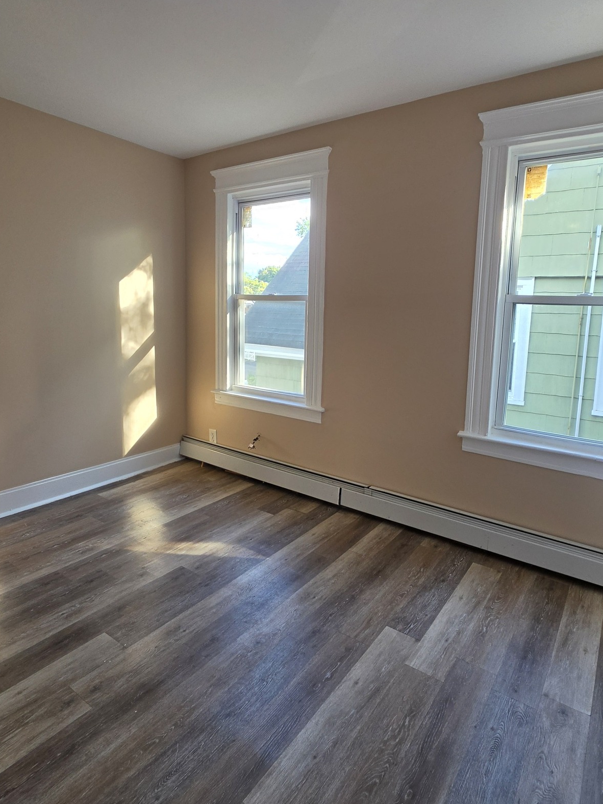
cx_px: 295
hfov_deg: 68.7
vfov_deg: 84.5
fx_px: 441
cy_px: 374
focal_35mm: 19
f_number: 1.9
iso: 80
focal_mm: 2.2
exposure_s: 1/120
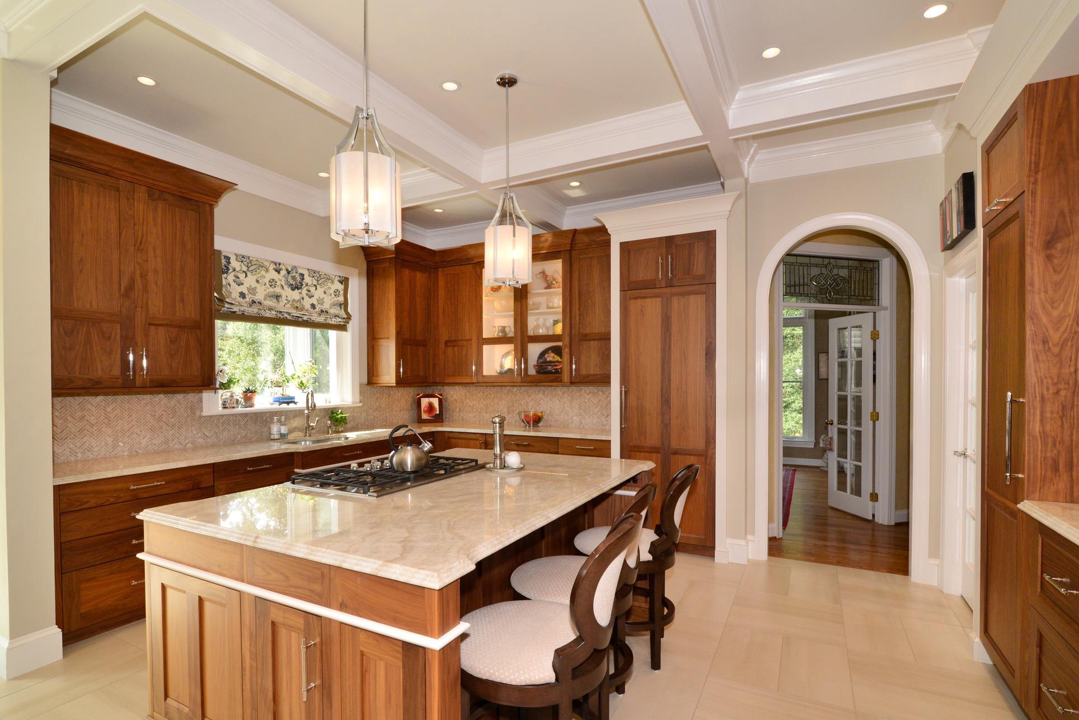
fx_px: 510
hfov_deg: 93.2
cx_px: 519
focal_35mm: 17
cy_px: 381
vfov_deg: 70.4
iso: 1600
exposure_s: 1/125
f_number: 11
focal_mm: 16
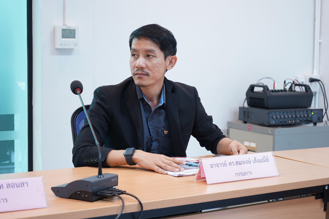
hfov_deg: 28.8
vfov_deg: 19.5
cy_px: 110
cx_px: 164
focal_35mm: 70
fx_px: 640
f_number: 5.6
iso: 800
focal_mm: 70
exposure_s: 1/15
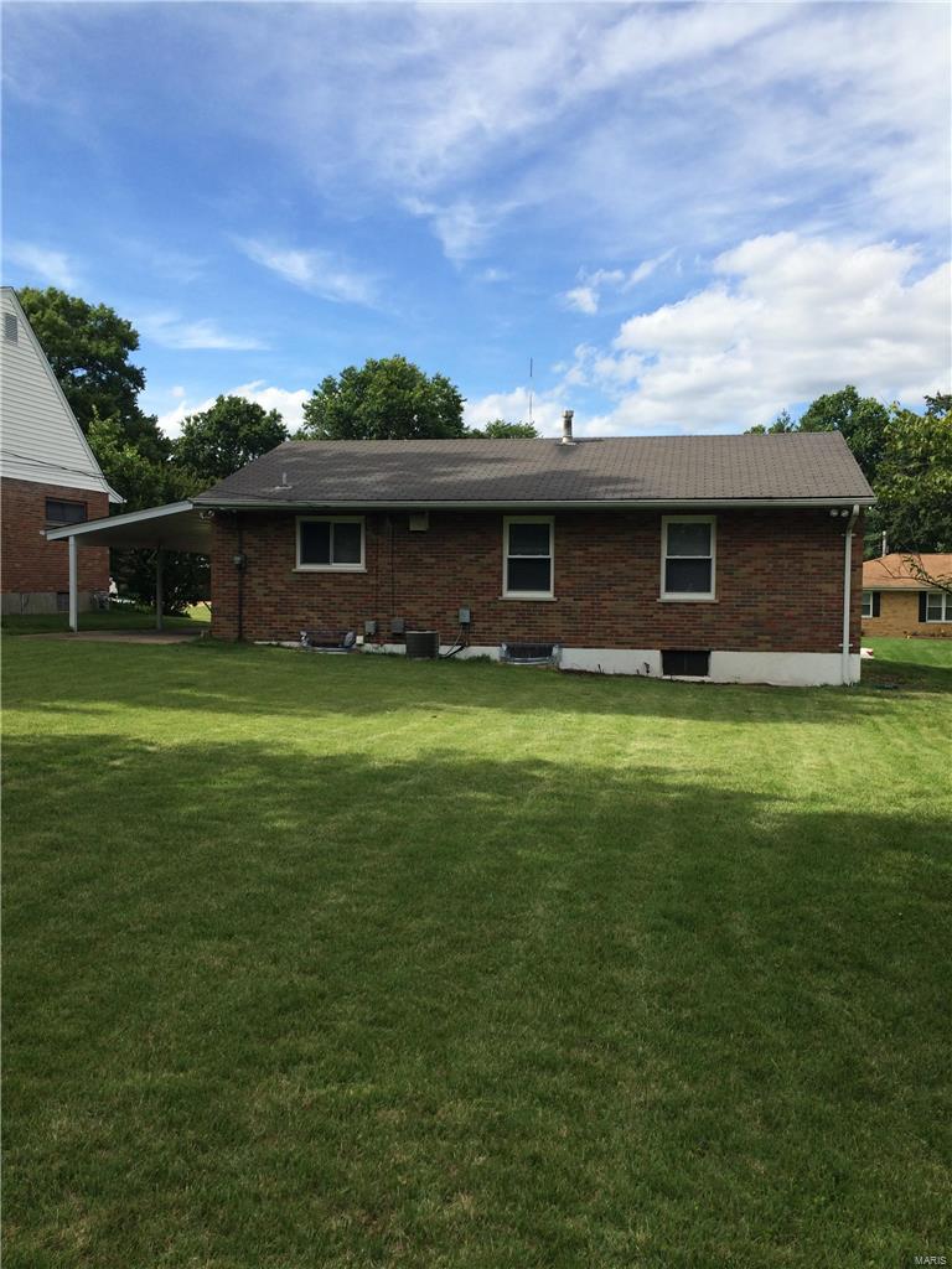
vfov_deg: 61.7
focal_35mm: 29
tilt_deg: -3.4
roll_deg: -1.5
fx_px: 1063
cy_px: 634
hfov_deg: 48.2
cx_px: 476
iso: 32
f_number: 2.2
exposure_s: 1/1580
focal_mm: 4.15
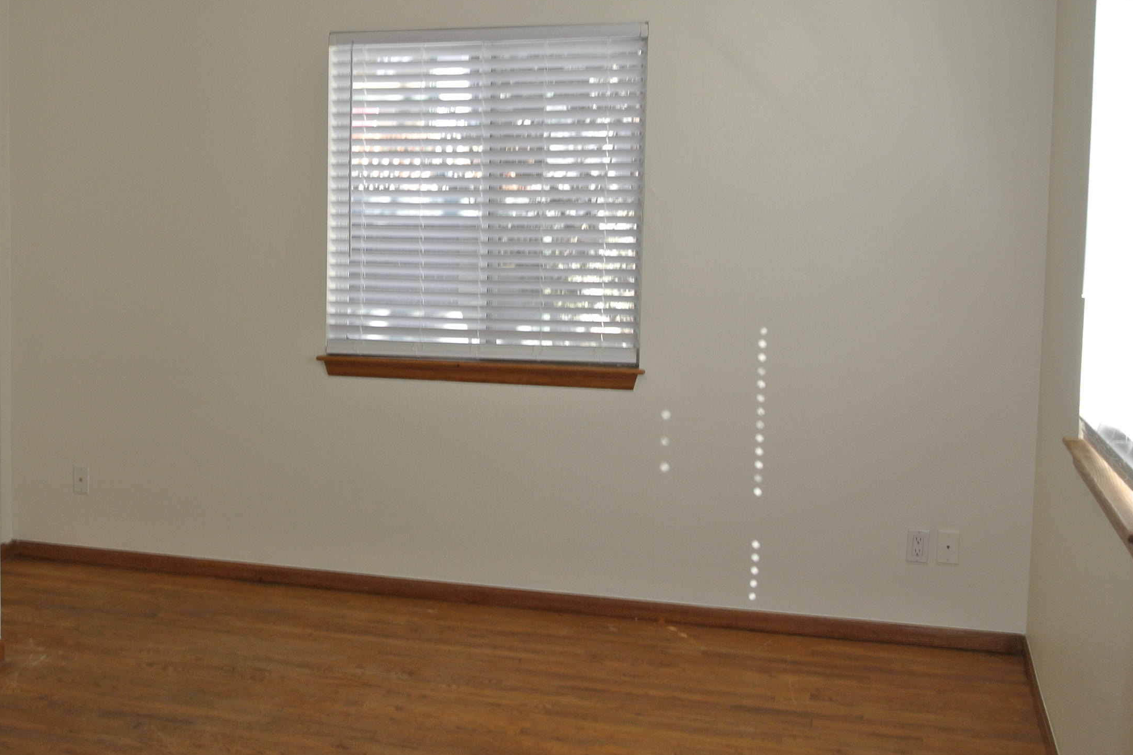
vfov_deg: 28.1
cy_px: 336
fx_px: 1510
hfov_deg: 40.8
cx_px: 410
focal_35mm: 48
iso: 200
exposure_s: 1/50
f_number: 4.5
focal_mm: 13.6
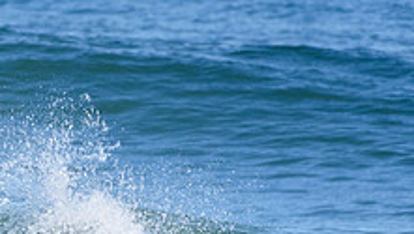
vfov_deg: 0.6
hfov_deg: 1.0
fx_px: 22622
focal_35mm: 2058
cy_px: 345
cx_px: -116
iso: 900
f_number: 5.6
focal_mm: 500
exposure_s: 1/4000
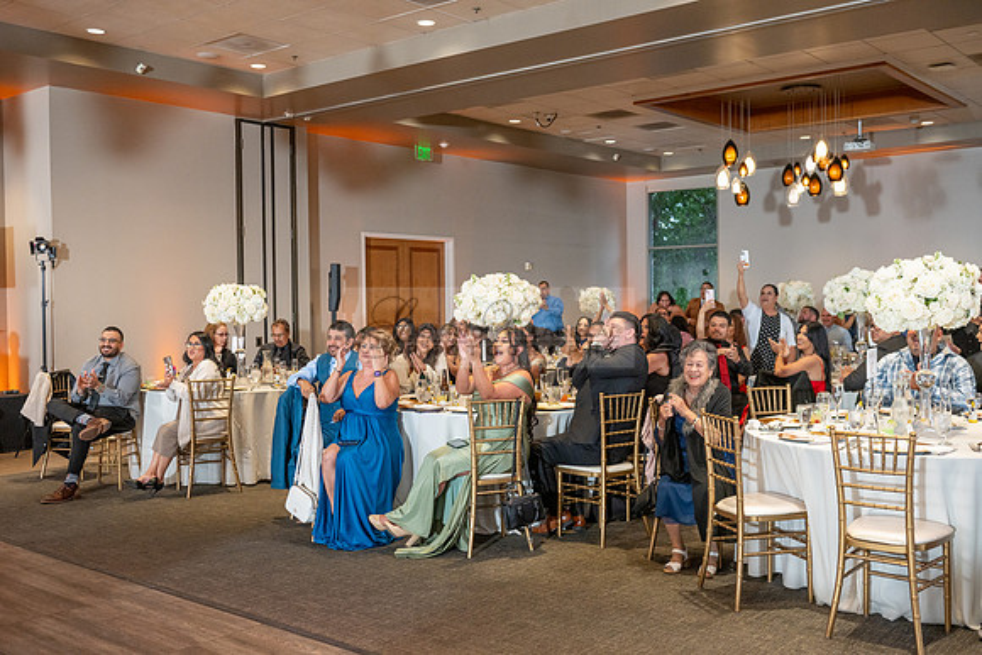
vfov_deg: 36.9
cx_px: 491
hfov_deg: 53.1
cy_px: 328
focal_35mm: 36
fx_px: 982
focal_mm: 36
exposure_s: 1/200
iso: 800
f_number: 3.5
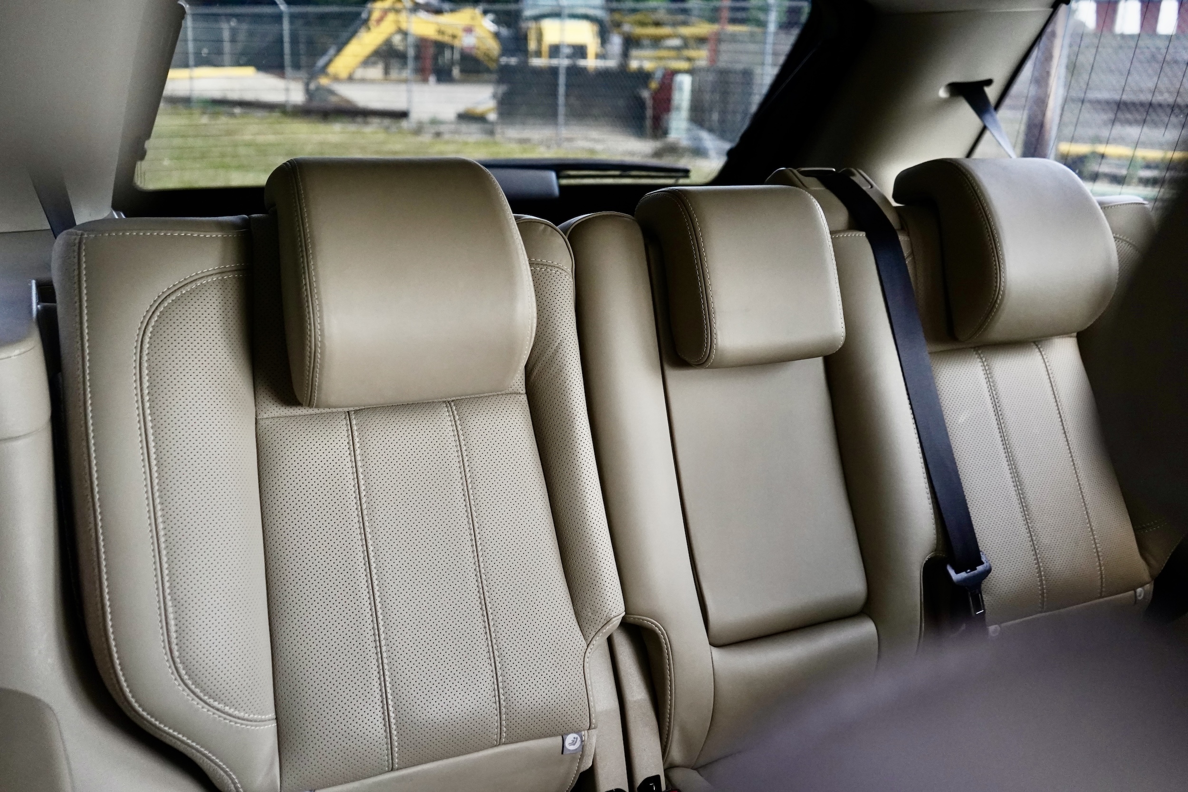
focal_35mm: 32
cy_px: 396
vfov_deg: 41.1
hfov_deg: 58.7
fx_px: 1056
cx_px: 594
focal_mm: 32
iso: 3200
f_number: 4
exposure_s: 1/250
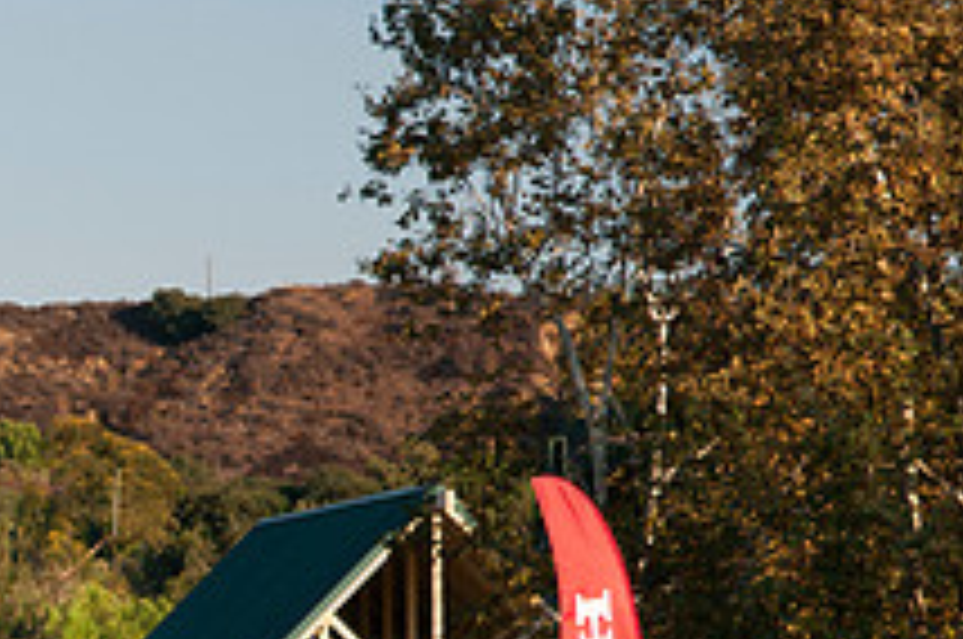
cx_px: -338
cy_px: 781
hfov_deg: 9.0
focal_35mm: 224
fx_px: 5983
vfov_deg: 6.1
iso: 250
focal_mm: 55
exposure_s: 1/400
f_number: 4
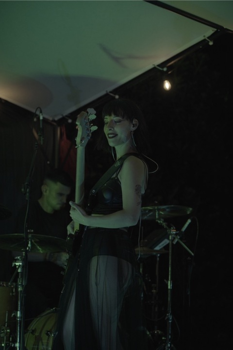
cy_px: 175
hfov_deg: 13.3
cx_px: 116
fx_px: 1000
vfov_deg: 19.8
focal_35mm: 103
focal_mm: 103
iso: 4000
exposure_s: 1/160
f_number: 4
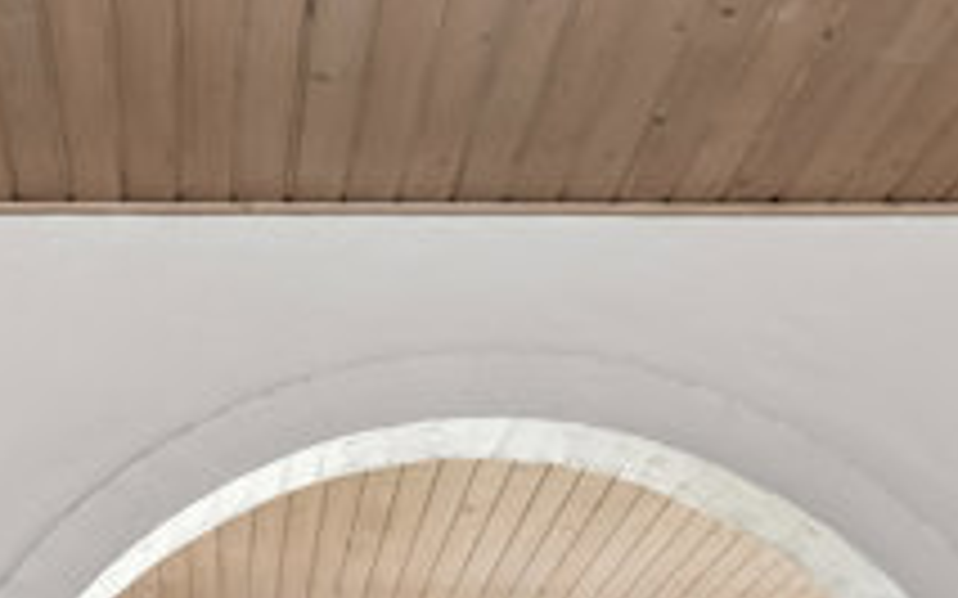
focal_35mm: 92
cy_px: 1081
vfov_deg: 12.9
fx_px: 2401
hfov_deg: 22.3
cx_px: 202
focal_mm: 16
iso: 200
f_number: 8
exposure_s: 1/1.25
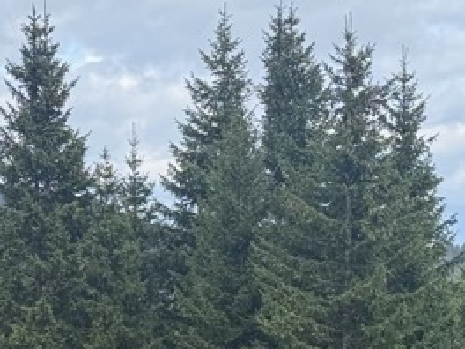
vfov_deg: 7.8
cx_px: -100
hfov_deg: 10.4
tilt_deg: -6.8
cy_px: 522
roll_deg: +0.7
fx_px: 2499
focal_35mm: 186
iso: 64
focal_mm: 6.76
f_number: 1.78
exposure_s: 1/1427
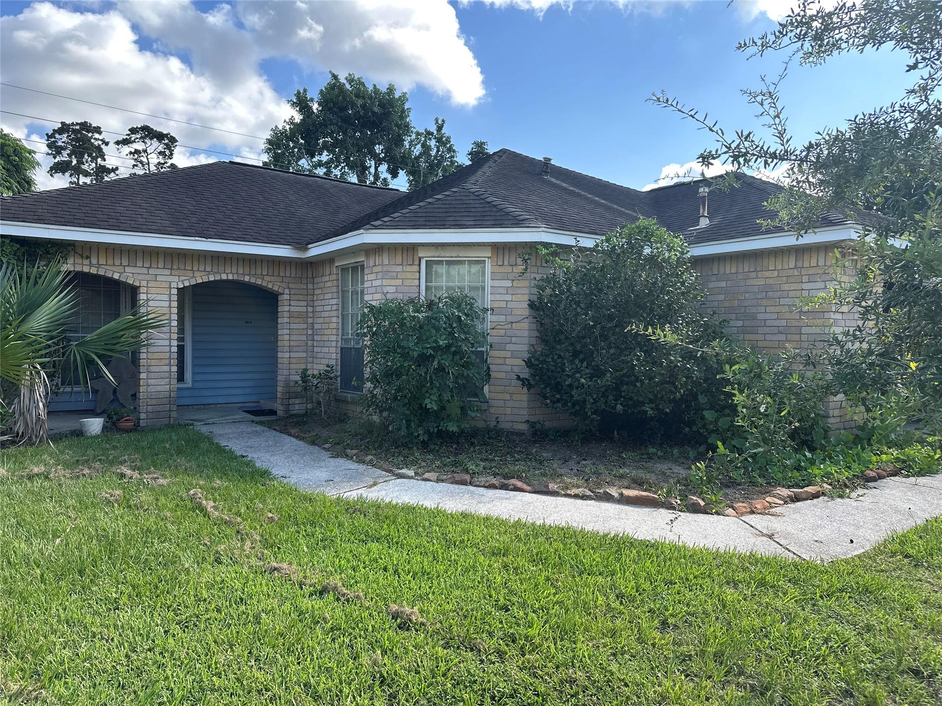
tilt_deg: -1.0
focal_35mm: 24
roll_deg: -0.9
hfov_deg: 71.6
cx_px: 471
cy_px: 353
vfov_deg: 56.8
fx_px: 653
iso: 80
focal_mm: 6.86
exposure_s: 1/1183
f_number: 1.78
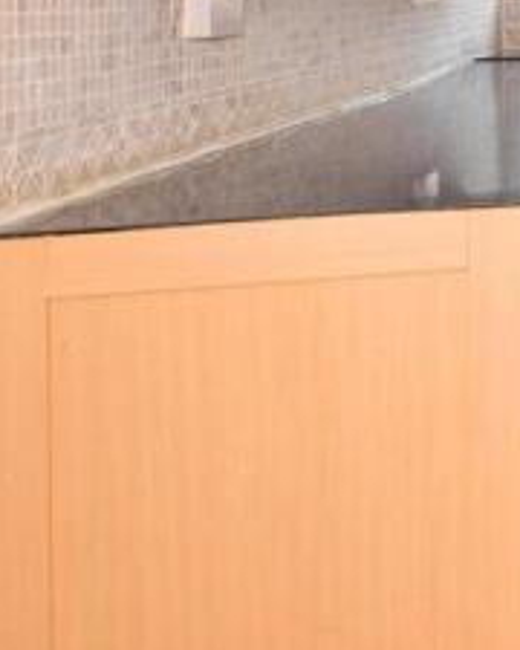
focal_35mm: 41
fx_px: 789
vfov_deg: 43.3
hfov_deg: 24.5
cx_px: 849
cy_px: 157
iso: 200
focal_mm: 10
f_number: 8
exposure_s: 1/30
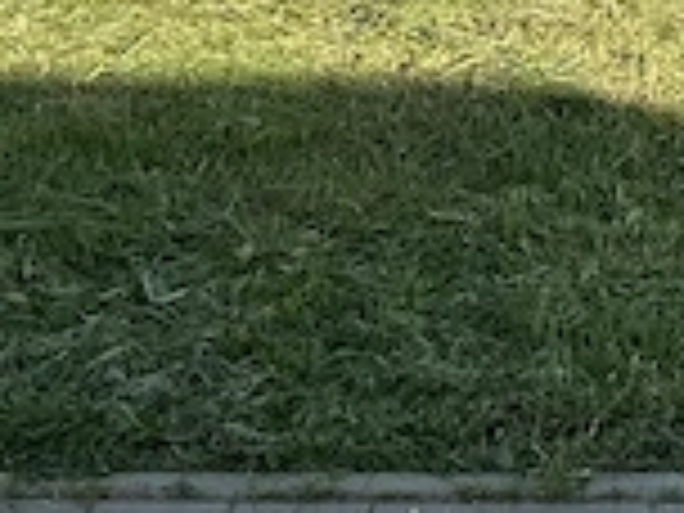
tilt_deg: -1.2
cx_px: 1053
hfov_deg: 11.9
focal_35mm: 158
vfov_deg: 8.9
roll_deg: -0.4
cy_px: -495
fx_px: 3122
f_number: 1.78
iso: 80
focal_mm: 6.86
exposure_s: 1/2660
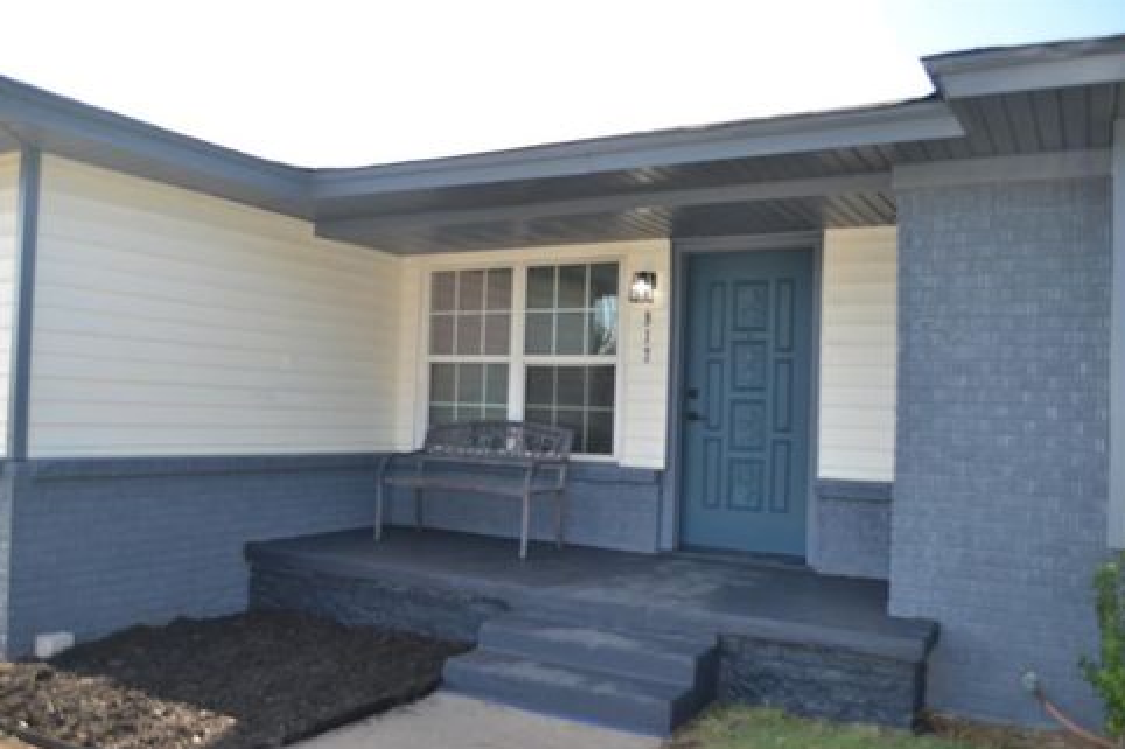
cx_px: 546
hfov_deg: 65.5
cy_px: 379
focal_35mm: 28
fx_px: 875
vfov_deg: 46.4
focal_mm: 18
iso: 100
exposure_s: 1/160
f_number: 4
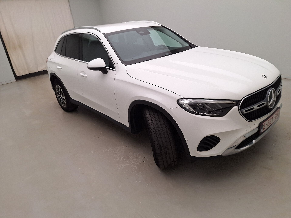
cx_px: 146
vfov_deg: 58.9
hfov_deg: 73.9
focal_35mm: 23
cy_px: 109
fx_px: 193
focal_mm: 5.54
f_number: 1.8
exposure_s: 1/165
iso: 40
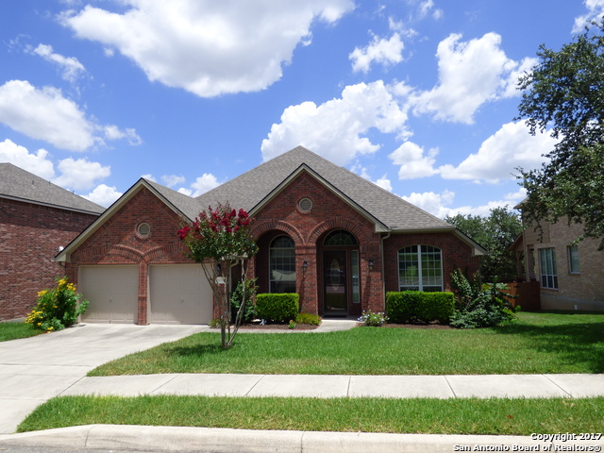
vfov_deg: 61.1
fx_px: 384
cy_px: 226
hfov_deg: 76.4
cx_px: 302
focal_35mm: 22
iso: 100
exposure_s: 1/2000
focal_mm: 3.88
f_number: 2.9
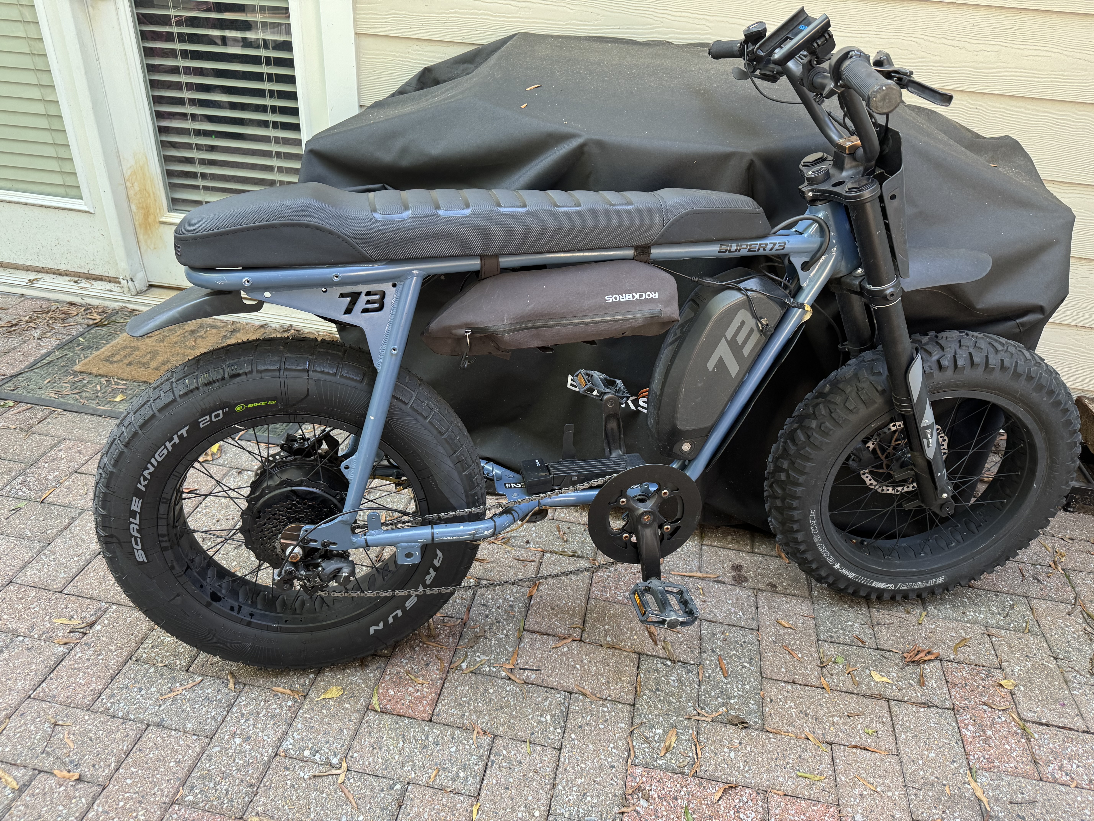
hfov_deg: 71.6
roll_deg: -3.2
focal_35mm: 24
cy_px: 410
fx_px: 758
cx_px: 547
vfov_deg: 56.8
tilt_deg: -33.5
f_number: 1.78
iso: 200
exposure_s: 1/70
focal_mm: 6.76
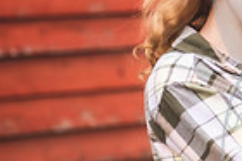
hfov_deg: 7.7
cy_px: 8
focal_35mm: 257
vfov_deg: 5.3
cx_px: 486
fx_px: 1726
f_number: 4
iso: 200
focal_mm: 62
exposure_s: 1/160
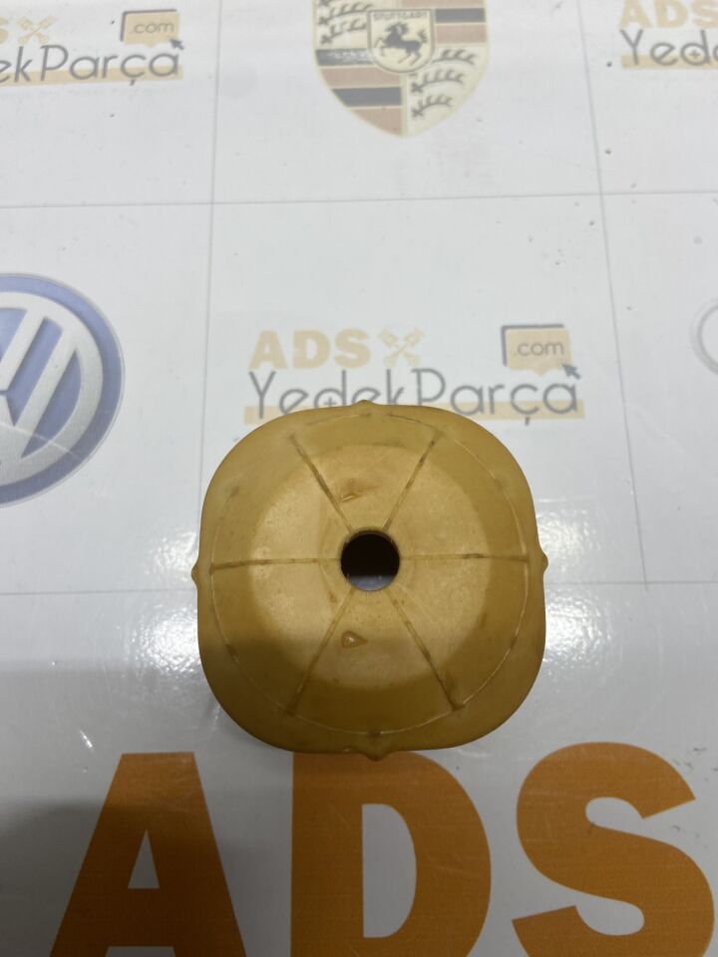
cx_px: 359
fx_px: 719
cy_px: 478
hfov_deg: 53.1
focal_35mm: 26
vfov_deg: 67.3
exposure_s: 1/114
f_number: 1.8
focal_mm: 4.25
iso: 32
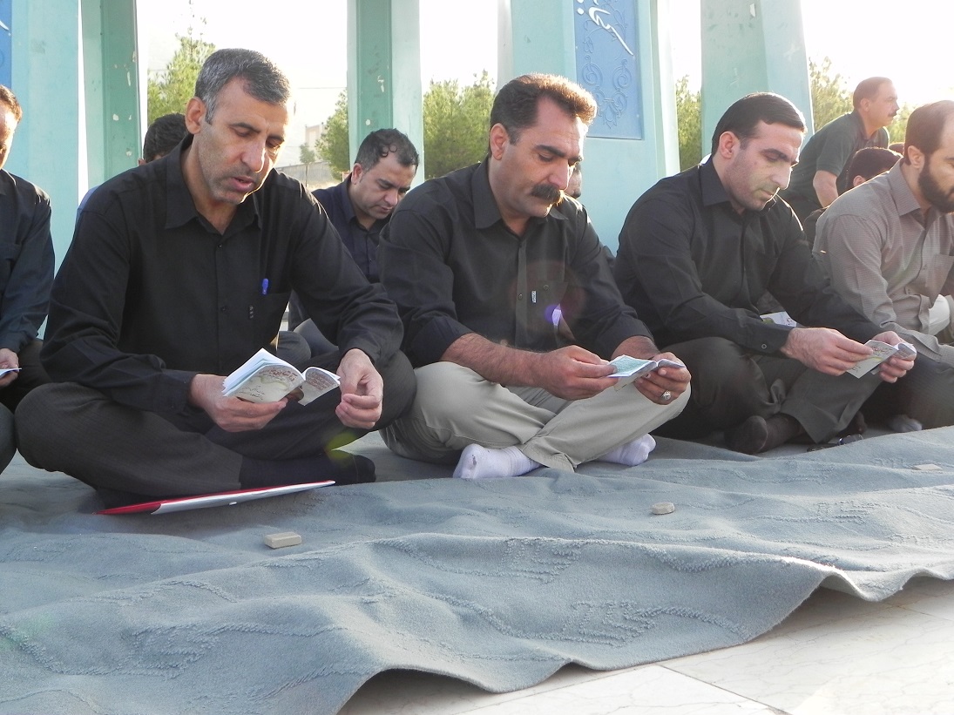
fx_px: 1268
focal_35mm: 46
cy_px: 358
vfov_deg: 31.5
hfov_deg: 41.2
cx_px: 477
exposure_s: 1/114
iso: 160
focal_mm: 8.2
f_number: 4
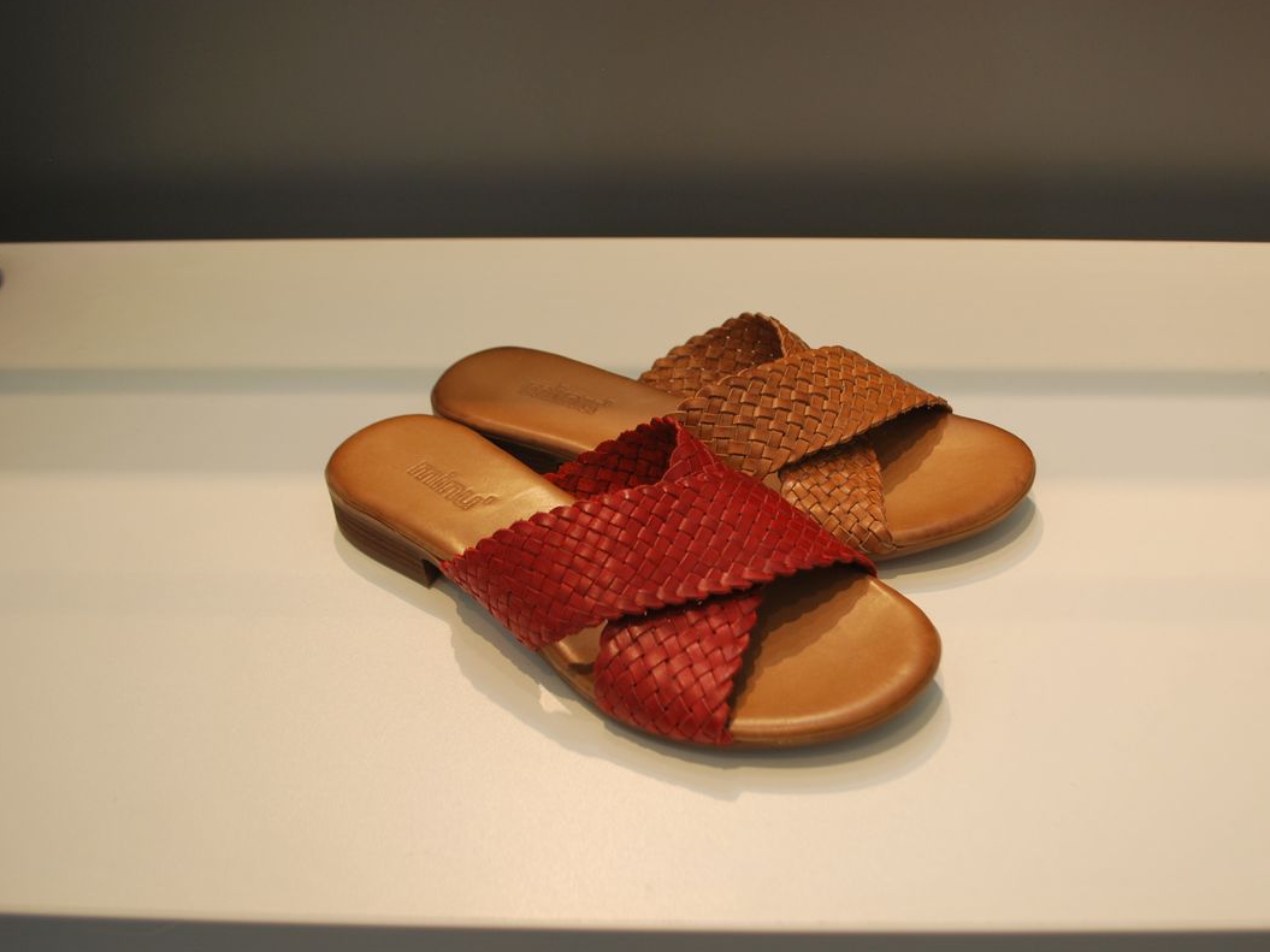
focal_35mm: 36
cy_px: 473
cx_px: 701
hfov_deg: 51.3
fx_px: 1321
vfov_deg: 39.6
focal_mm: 22
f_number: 4.5
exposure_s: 1/80
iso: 200
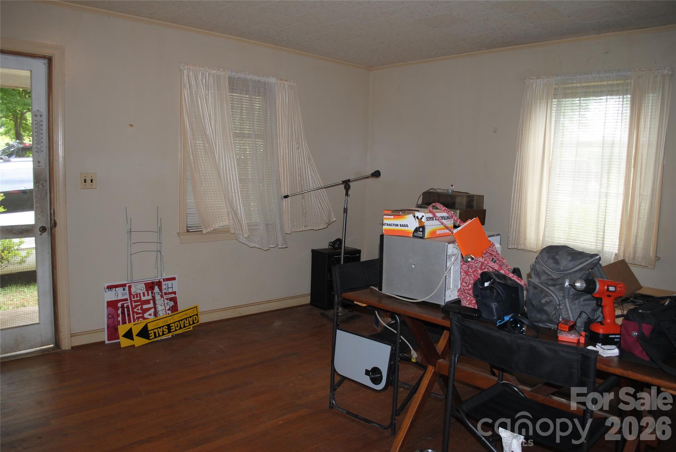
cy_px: 226
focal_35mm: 27
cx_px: 338
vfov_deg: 48.0
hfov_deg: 67.3
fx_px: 507
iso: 200
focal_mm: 18
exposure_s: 1/60
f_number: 3.5
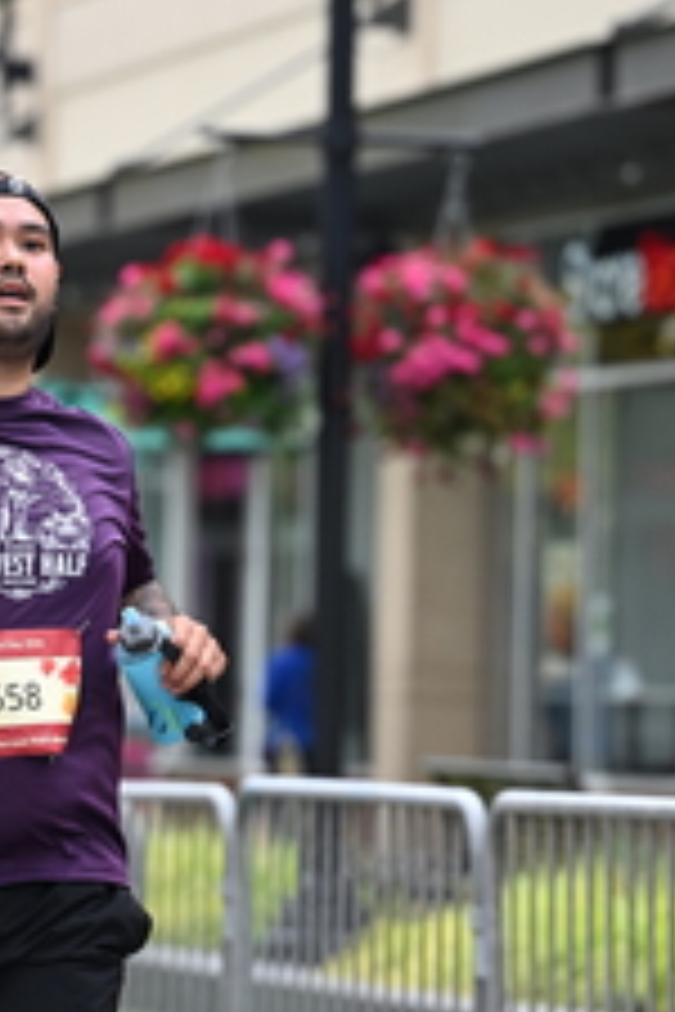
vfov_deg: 8.0
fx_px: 7228
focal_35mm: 257
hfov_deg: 5.3
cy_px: 477
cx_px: 178
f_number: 2.8
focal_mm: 105
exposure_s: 1/2500
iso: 640
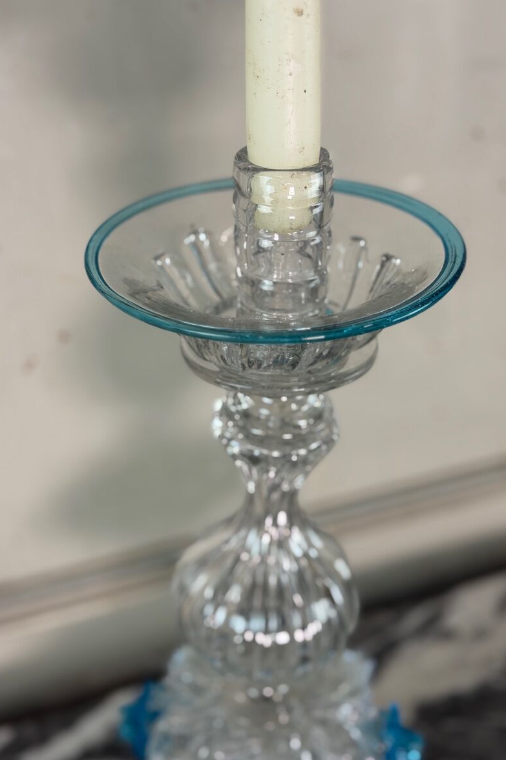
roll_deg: +0.4
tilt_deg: -30.5
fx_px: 1075
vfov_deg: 38.9
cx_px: 273
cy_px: 382
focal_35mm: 51
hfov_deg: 26.5
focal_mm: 6.76
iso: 50
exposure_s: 1/50
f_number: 1.78
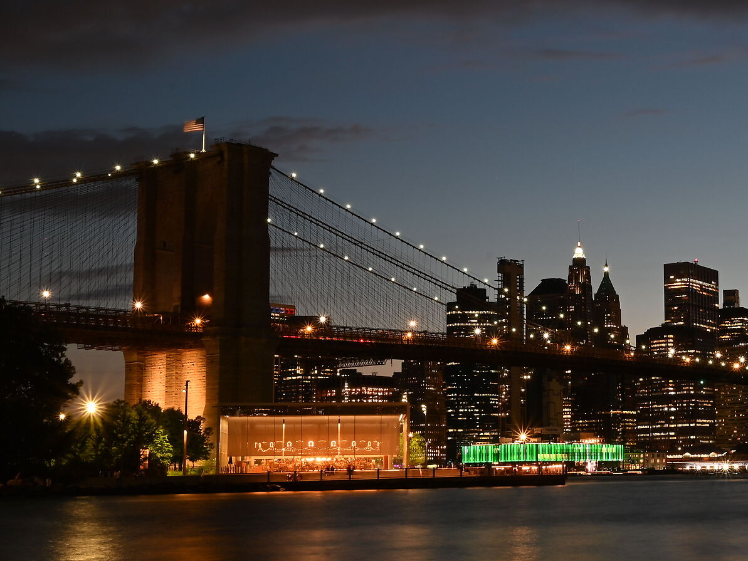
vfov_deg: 25.2
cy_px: 338
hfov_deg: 31.2
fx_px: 1253
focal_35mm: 58
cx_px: 712
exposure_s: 8
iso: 125
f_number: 16
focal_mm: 30
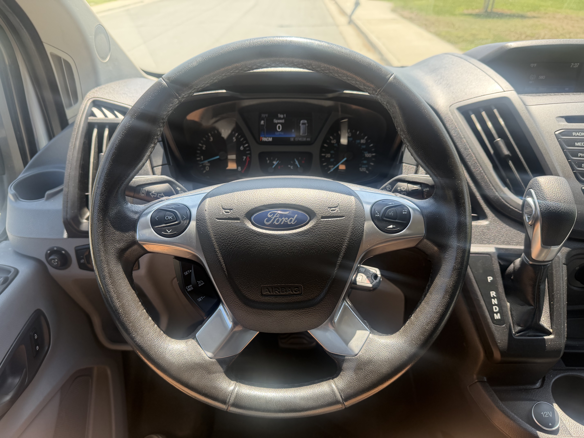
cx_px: 292
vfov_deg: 56.8
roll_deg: +2.6
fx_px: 405
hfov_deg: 71.6
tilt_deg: -30.6
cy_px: 219
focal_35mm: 24
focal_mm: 6.76
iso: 100
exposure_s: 1/467
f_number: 1.78
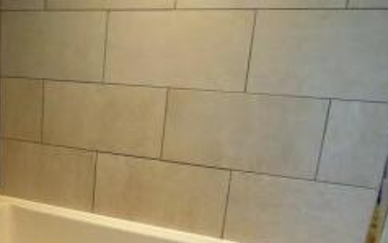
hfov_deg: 33.8
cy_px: 200
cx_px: -38
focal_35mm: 52
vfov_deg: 24.4
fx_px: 550
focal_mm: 3.6
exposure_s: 1/60
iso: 320
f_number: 2.8
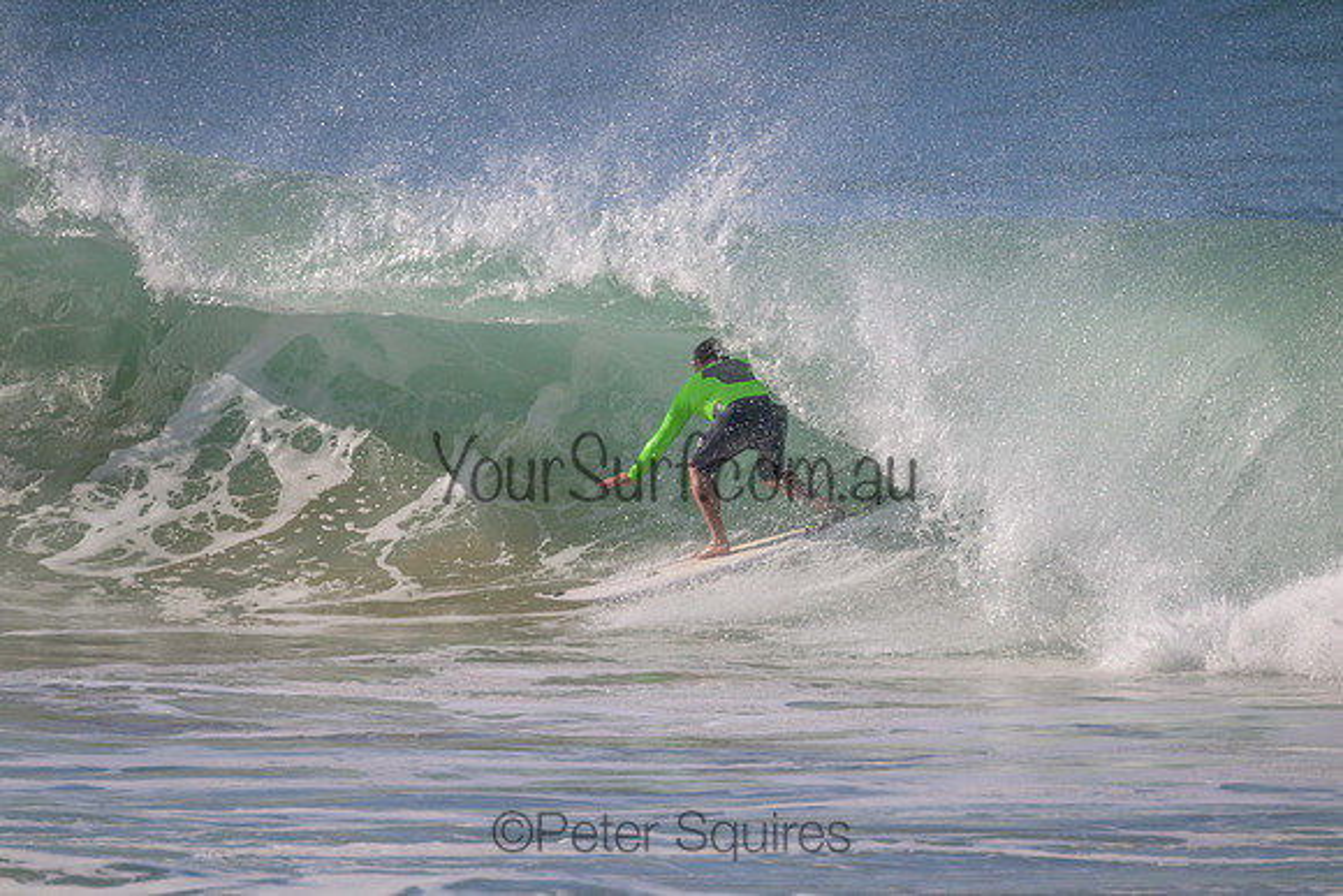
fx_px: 29850
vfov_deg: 1.7
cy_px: 448
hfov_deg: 2.6
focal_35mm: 800
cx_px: 672
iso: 720
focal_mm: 800
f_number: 11
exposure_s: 1/2000
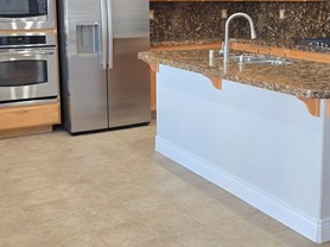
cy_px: 74
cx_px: 195
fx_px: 505
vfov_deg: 27.2
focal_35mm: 53
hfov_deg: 36.1
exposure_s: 1/120
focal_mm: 6.3
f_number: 1.7
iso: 250
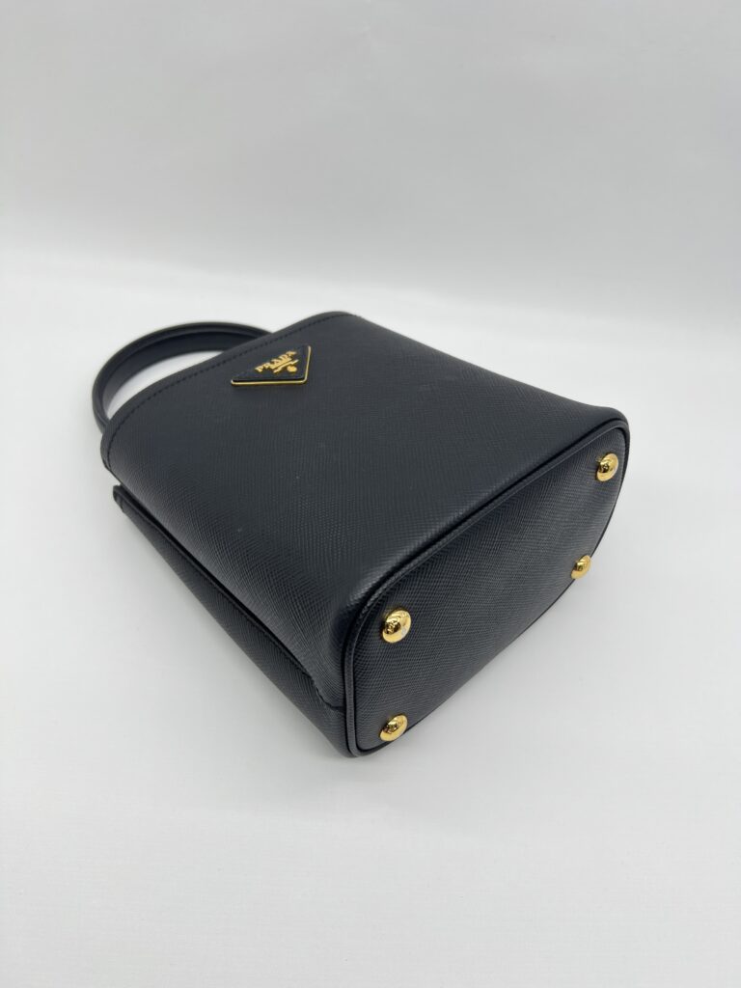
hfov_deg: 53.1
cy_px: 494
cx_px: 370
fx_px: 742
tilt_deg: -47.6
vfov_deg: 67.3
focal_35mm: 26
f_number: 1.5
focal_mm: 5.7
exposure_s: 1/206
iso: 40
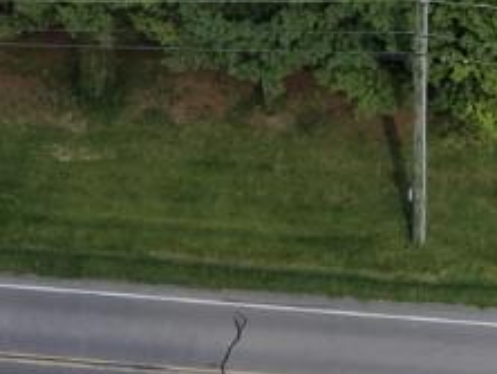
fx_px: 2328
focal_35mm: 162
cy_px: -695
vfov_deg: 8.0
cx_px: 318
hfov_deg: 12.2
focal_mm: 8.67
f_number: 1.8
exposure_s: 1/3200
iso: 400
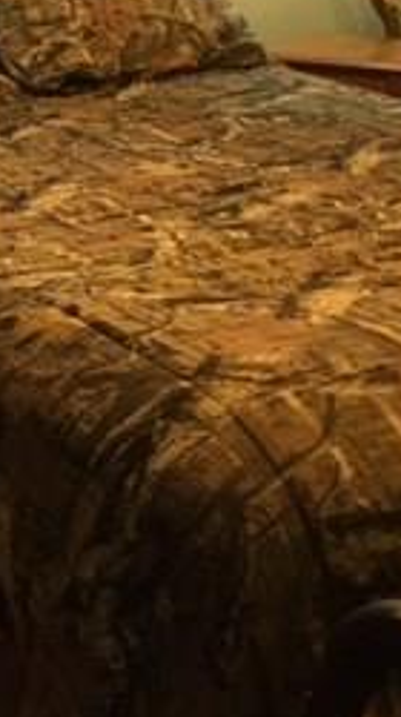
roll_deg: +1.8
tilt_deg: -10.9
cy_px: 49
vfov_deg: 25.3
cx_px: -444
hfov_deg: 12.7
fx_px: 1536
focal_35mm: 81
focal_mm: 4.15
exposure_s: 1/30
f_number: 2.2
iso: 125
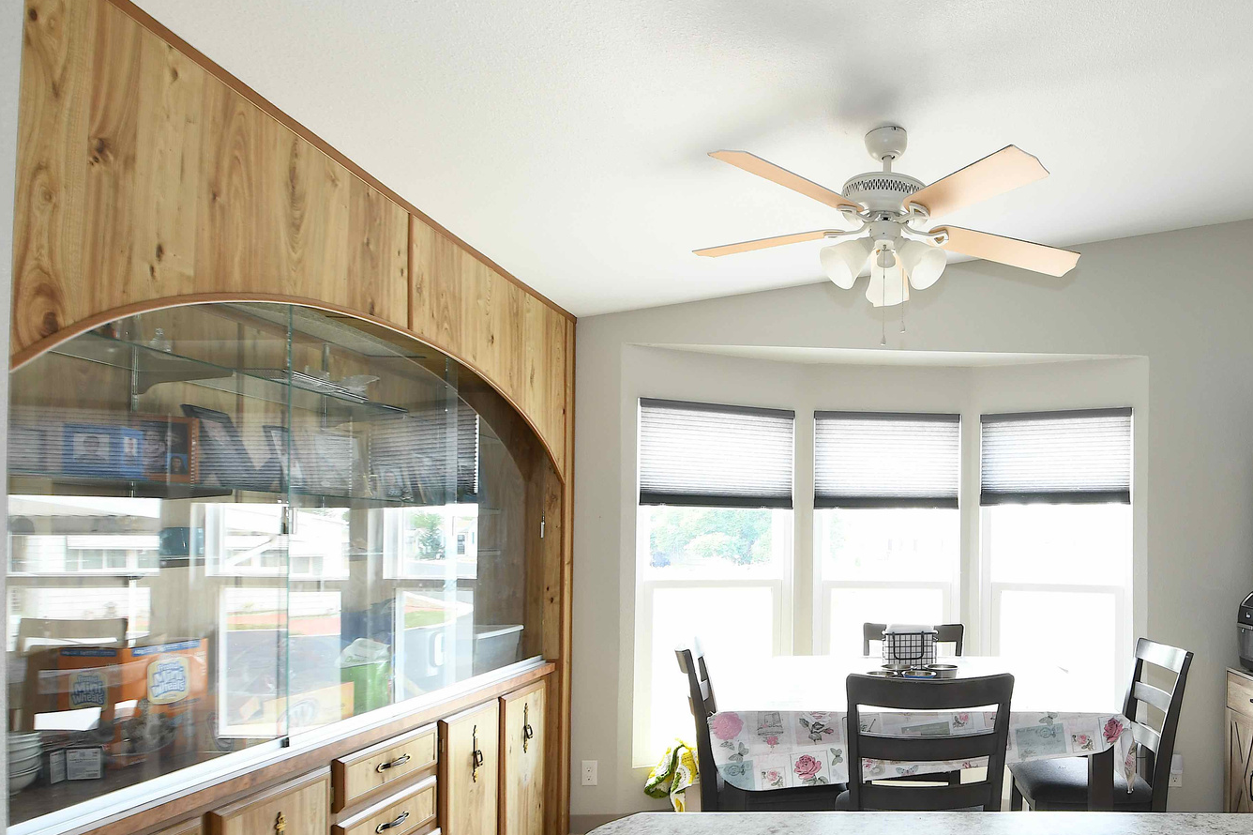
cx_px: 927
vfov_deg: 54.2
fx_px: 800
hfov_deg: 71.4
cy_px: 541
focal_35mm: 23
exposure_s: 1/8
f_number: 8
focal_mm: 10
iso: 320
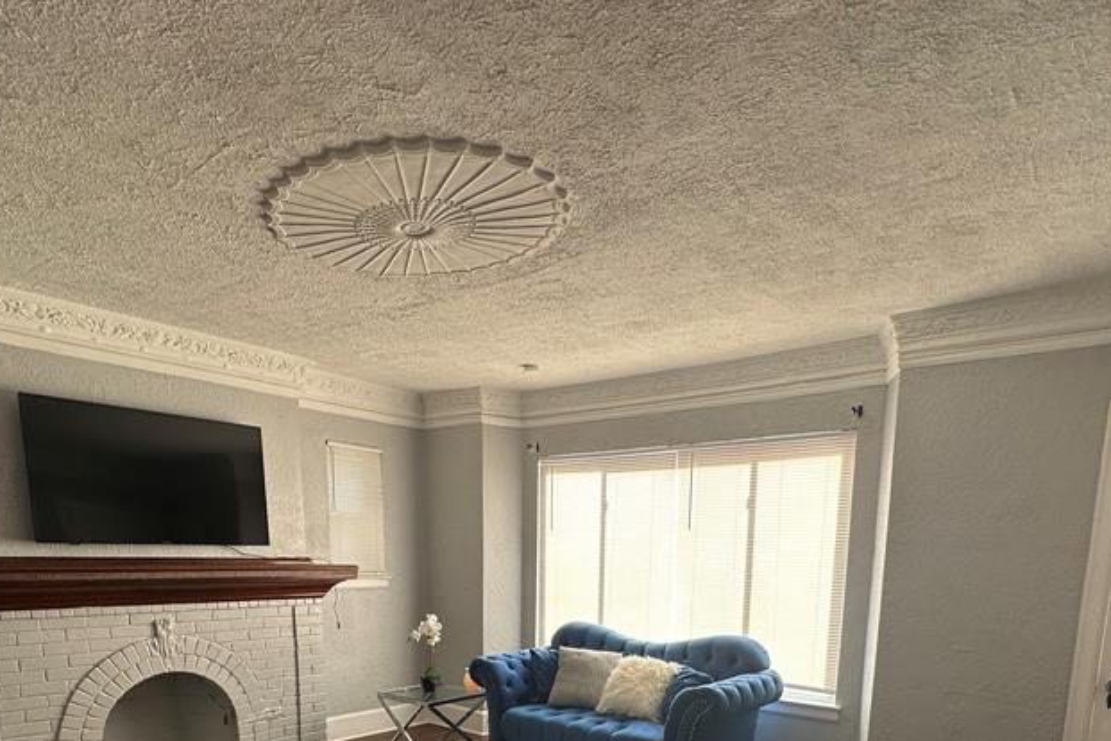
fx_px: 741
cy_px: 682
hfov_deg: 73.7
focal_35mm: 24
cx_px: 578
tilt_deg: -10.2
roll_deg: -1.8
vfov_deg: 47.2
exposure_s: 1/105
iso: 40
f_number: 2.2
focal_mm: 2.22
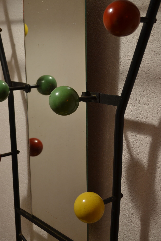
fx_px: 322
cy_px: 97
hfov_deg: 28.1
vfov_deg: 40.9
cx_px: 78
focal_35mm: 48
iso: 400
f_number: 4.2
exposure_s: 1/15
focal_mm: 26
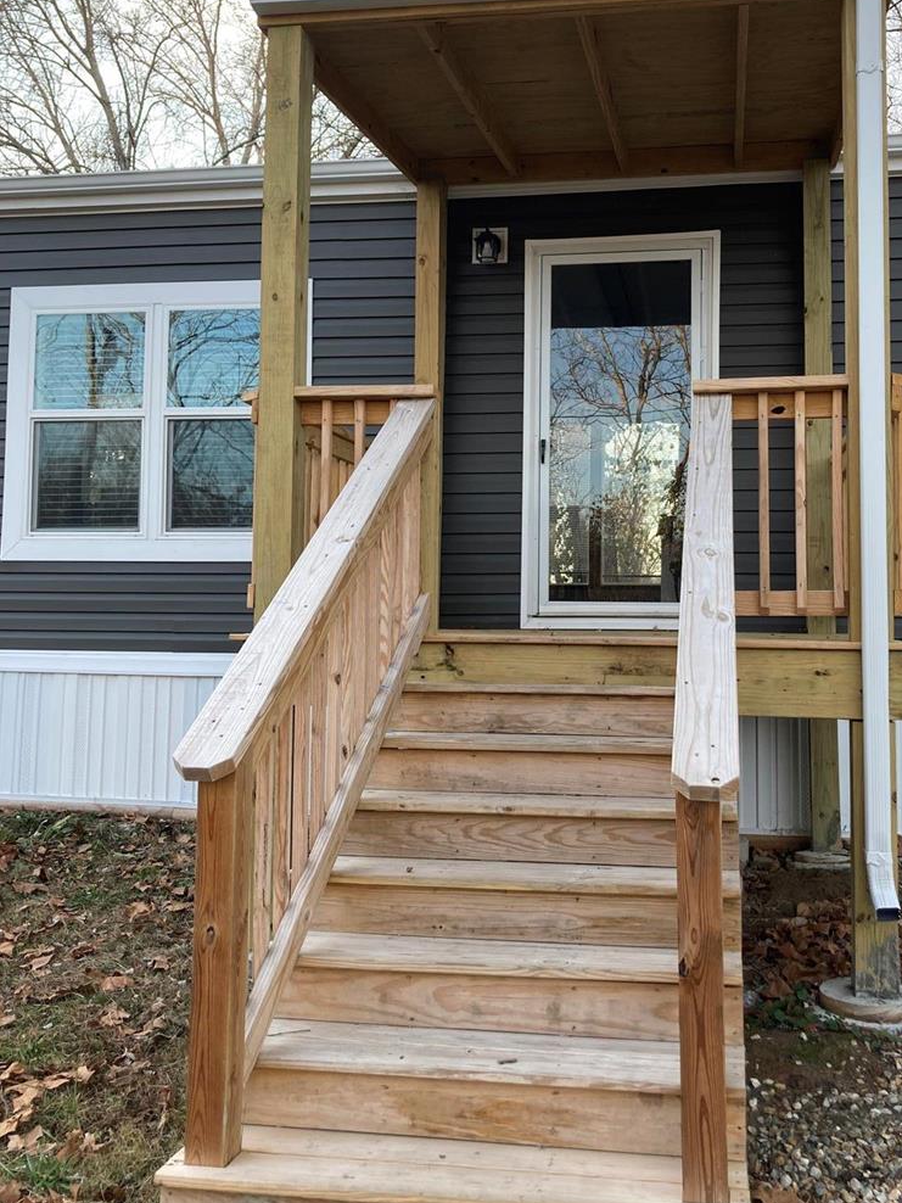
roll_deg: -1.9
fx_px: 1181
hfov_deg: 41.7
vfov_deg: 53.9
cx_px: 527
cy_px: 538
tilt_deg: +5.3
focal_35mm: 34
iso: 20
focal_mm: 3.99
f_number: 1.8
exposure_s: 1/161
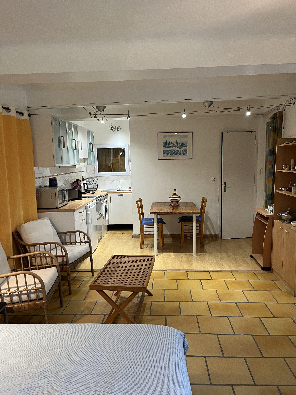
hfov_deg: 53.1
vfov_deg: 67.3
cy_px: 198
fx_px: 296
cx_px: 148
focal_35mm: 26
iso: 100
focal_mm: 5.1
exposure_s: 1/50
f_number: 1.6
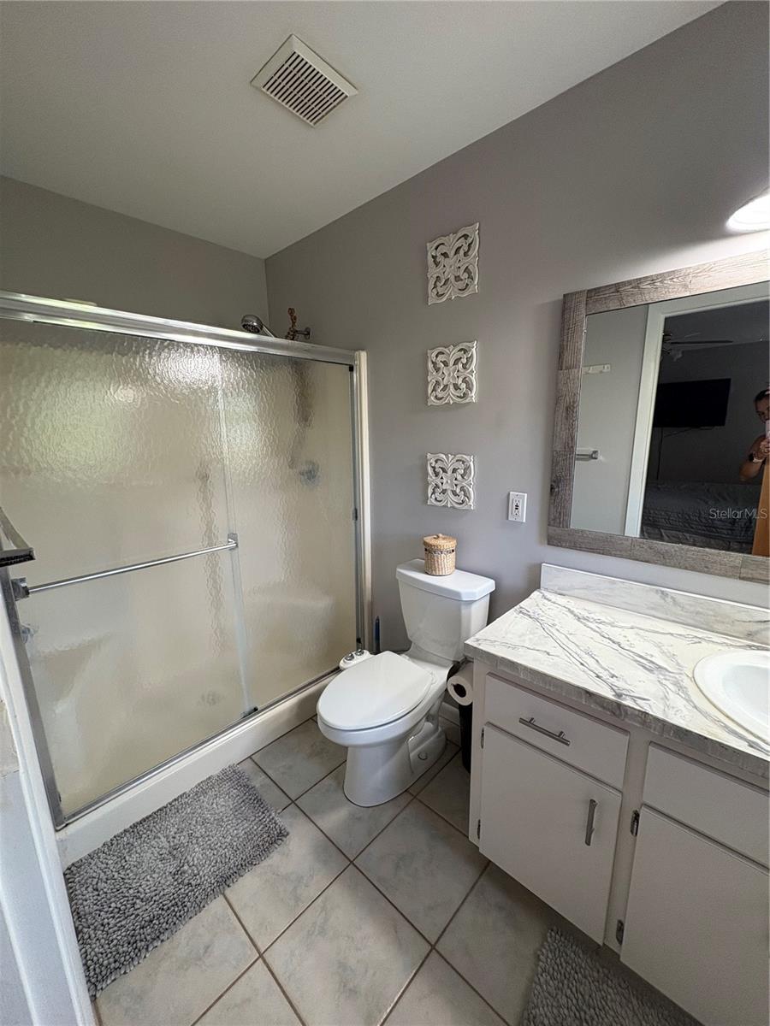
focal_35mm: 14
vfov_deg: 102.1
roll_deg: +0.0
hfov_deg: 85.7
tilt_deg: -11.0
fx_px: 415
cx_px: 385
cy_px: 513
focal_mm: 2.22
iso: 160
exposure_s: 1/60
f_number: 2.2
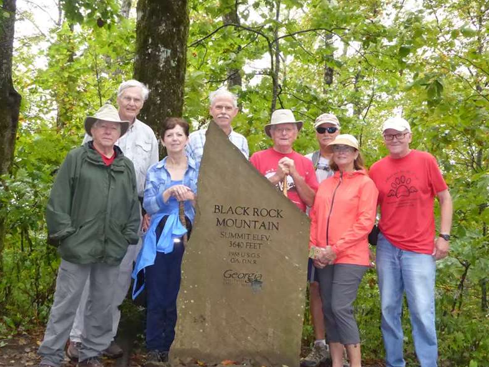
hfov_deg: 38.2
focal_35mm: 50
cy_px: 187
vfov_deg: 29.1
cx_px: 246
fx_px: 706
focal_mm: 8.4
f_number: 4
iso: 1000
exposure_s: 1/60
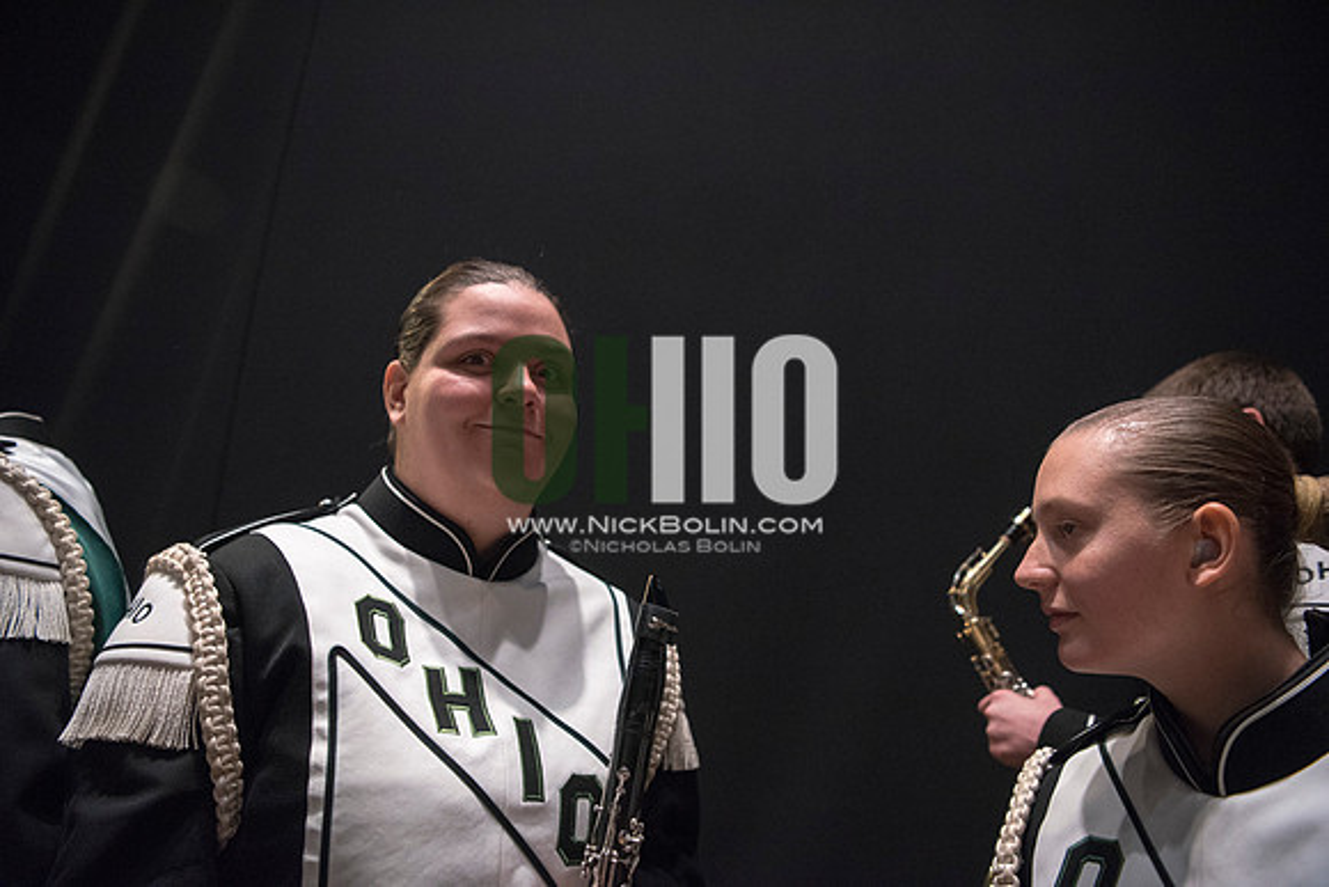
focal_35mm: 24
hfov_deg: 73.7
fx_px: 886
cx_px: 664
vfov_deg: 53.2
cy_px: 444
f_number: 2.8
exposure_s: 1/400
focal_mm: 24
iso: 4000
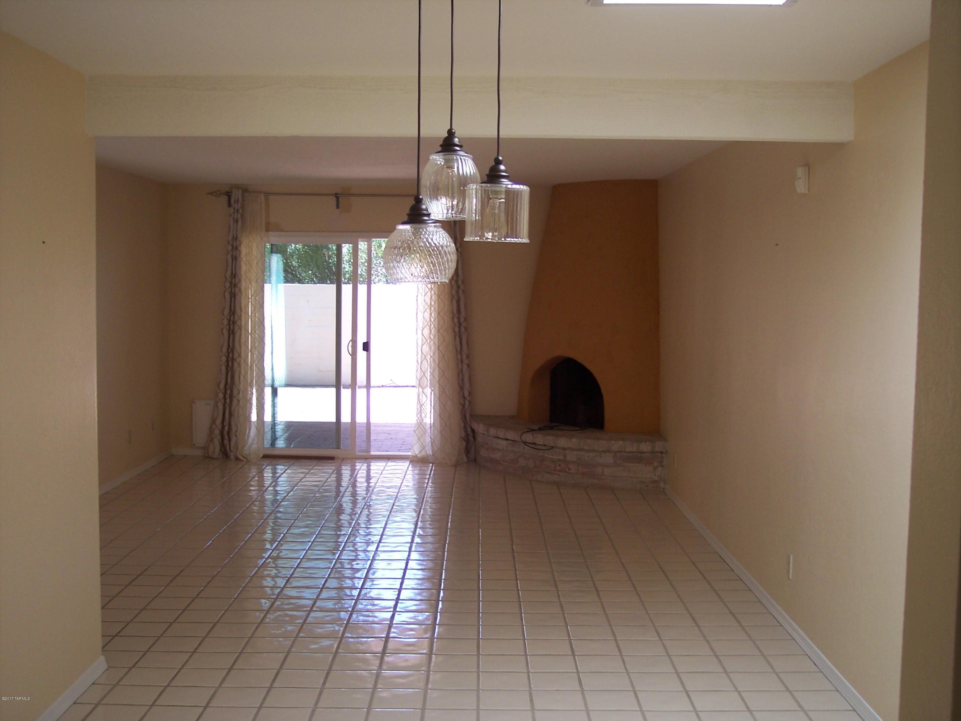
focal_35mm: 39
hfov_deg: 47.9
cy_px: 360
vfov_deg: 36.8
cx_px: 480
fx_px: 1083
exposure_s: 1/90
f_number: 2.8
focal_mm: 8
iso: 100
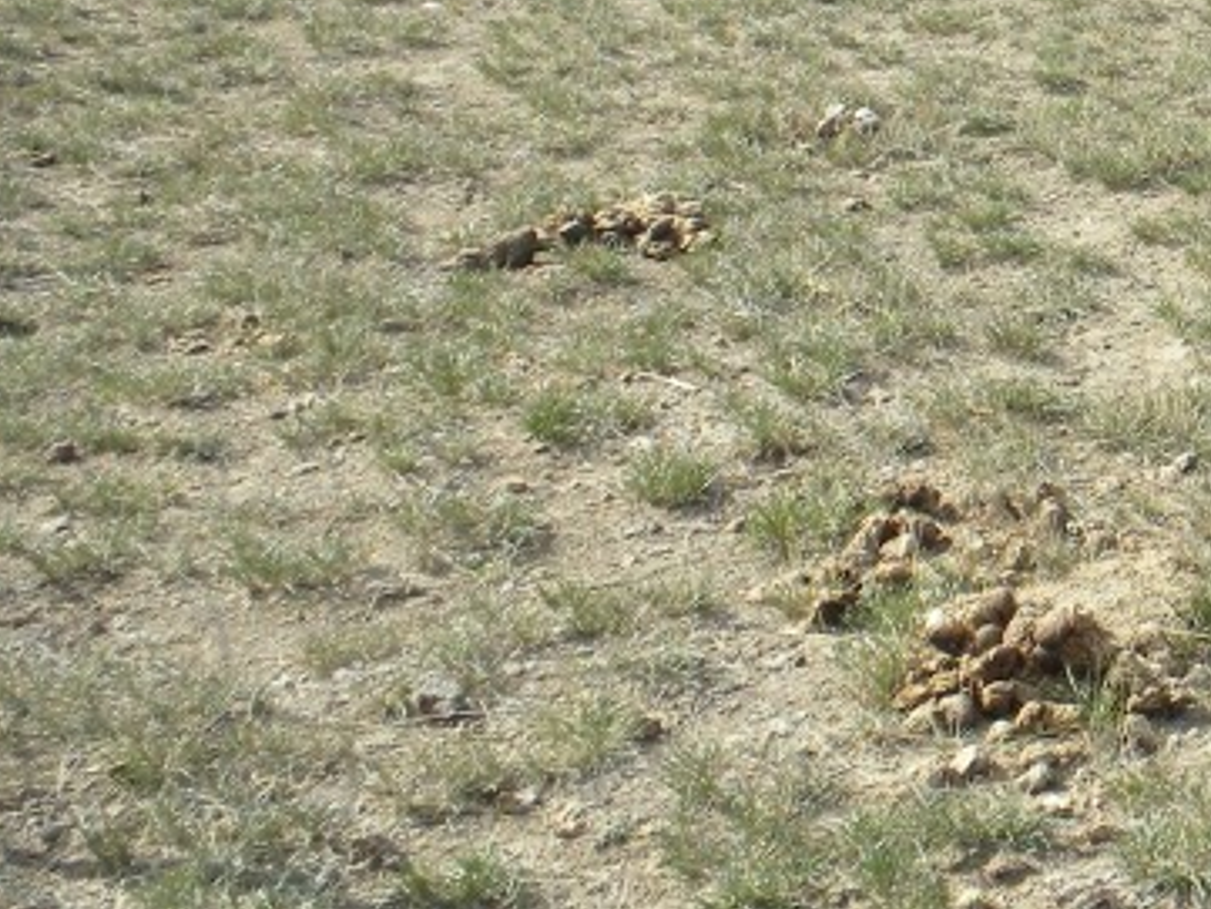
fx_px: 3675
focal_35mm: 105
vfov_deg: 13.8
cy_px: -54
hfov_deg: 17.5
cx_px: 1614
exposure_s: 1/72
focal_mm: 6.6
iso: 64
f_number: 10
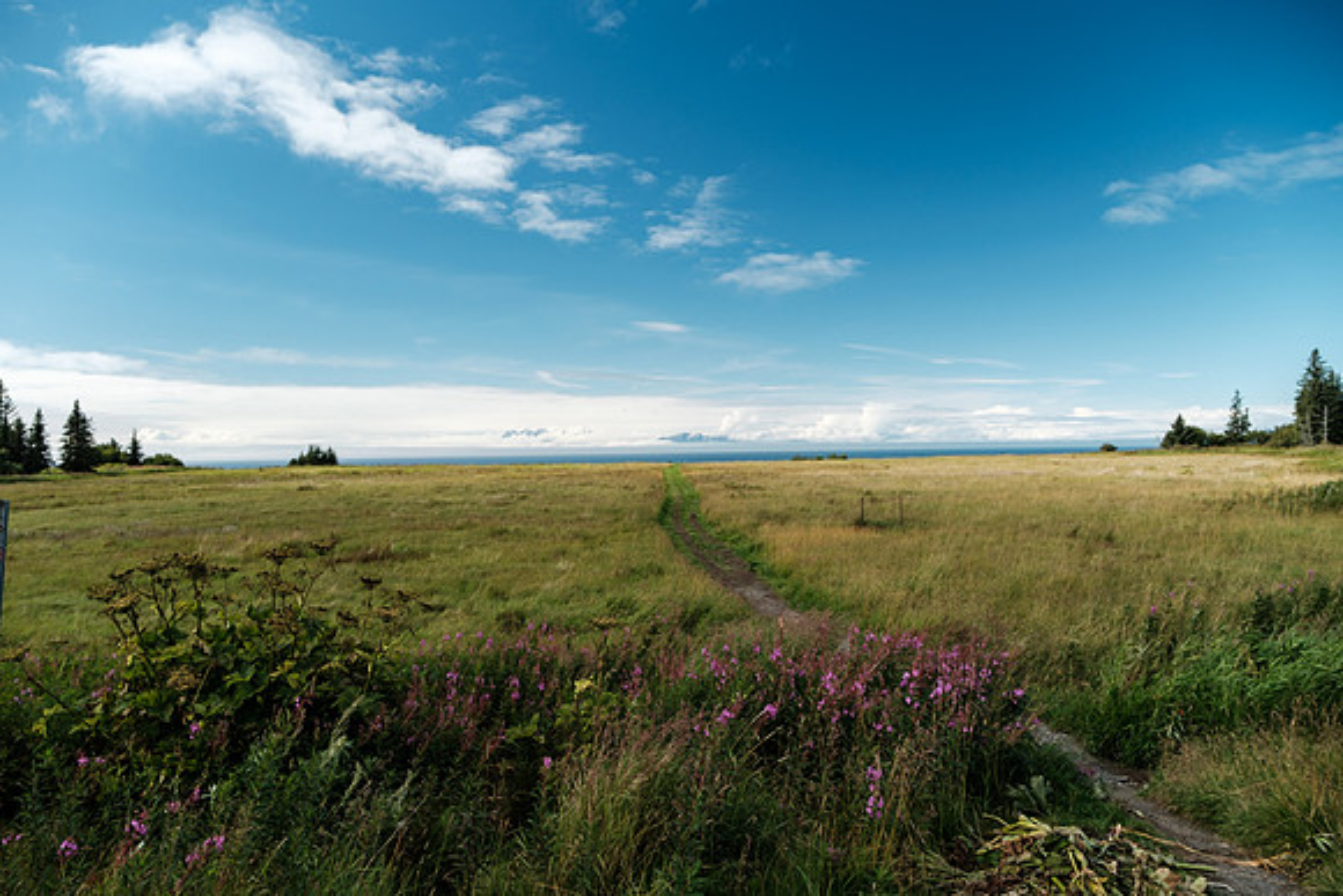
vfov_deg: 53.2
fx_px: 896
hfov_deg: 73.7
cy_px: 448
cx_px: 672
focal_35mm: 24
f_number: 3.6
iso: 160
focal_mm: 16
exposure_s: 1/680
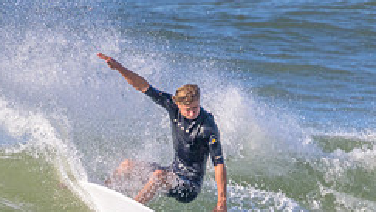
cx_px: 181
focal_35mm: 1999
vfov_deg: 0.6
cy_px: 295
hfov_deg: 1.1
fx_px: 19941
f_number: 11
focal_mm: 800
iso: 1600
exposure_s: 1/2000
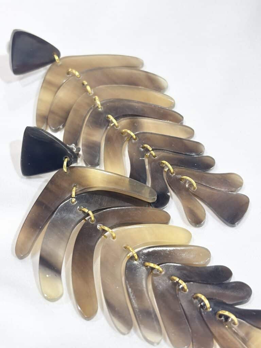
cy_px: 174
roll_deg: +6.9
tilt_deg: -42.9
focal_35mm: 52
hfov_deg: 28.0
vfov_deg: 36.8
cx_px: 130
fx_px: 523
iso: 32
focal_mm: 5.96
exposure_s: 1/100
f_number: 1.6
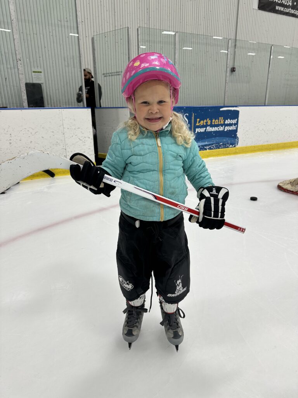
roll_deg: +0.7
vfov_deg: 71.6
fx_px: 275
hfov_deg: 56.8
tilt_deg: -18.0
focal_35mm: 24
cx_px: 149
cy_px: 199
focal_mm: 6.86
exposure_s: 1/168
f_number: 1.78
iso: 64
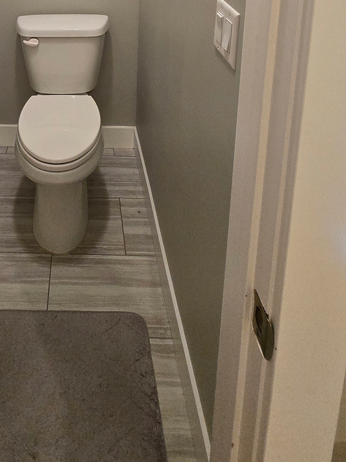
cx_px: 79
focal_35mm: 29
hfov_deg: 46.2
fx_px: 387
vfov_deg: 45.7
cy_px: -48
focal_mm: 1.7
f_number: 2.2
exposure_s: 1/60
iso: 250
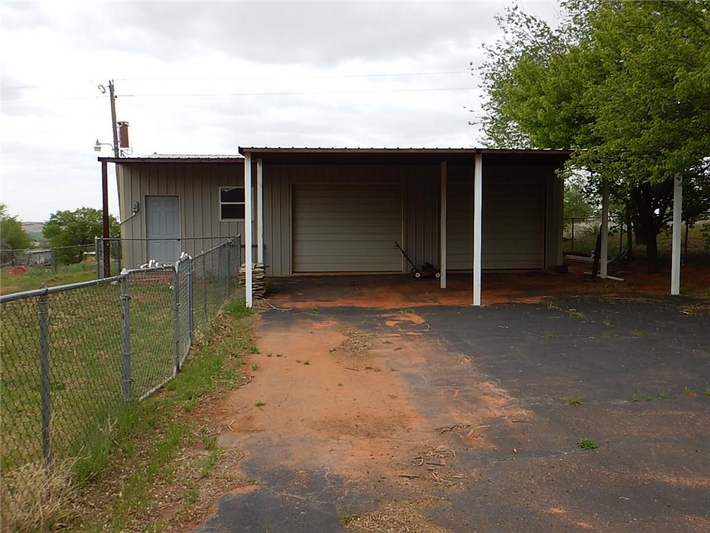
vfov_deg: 45.4
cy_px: 266
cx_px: 355
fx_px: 636
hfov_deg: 58.4
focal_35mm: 31
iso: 125
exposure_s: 1/400
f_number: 4.2
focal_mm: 5.6
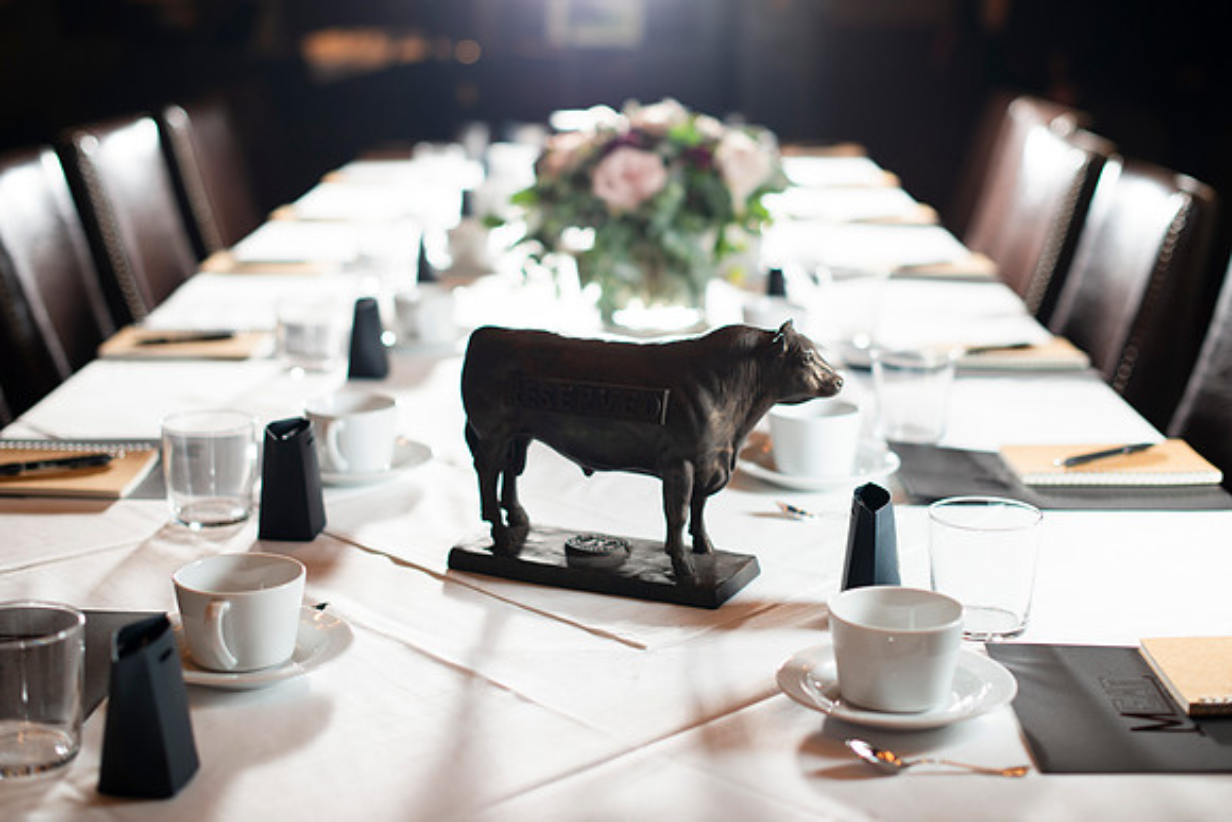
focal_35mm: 55
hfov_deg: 36.3
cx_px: 626
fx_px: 1877
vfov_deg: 24.7
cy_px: 373
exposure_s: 1/250
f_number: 2.2
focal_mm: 50
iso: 200
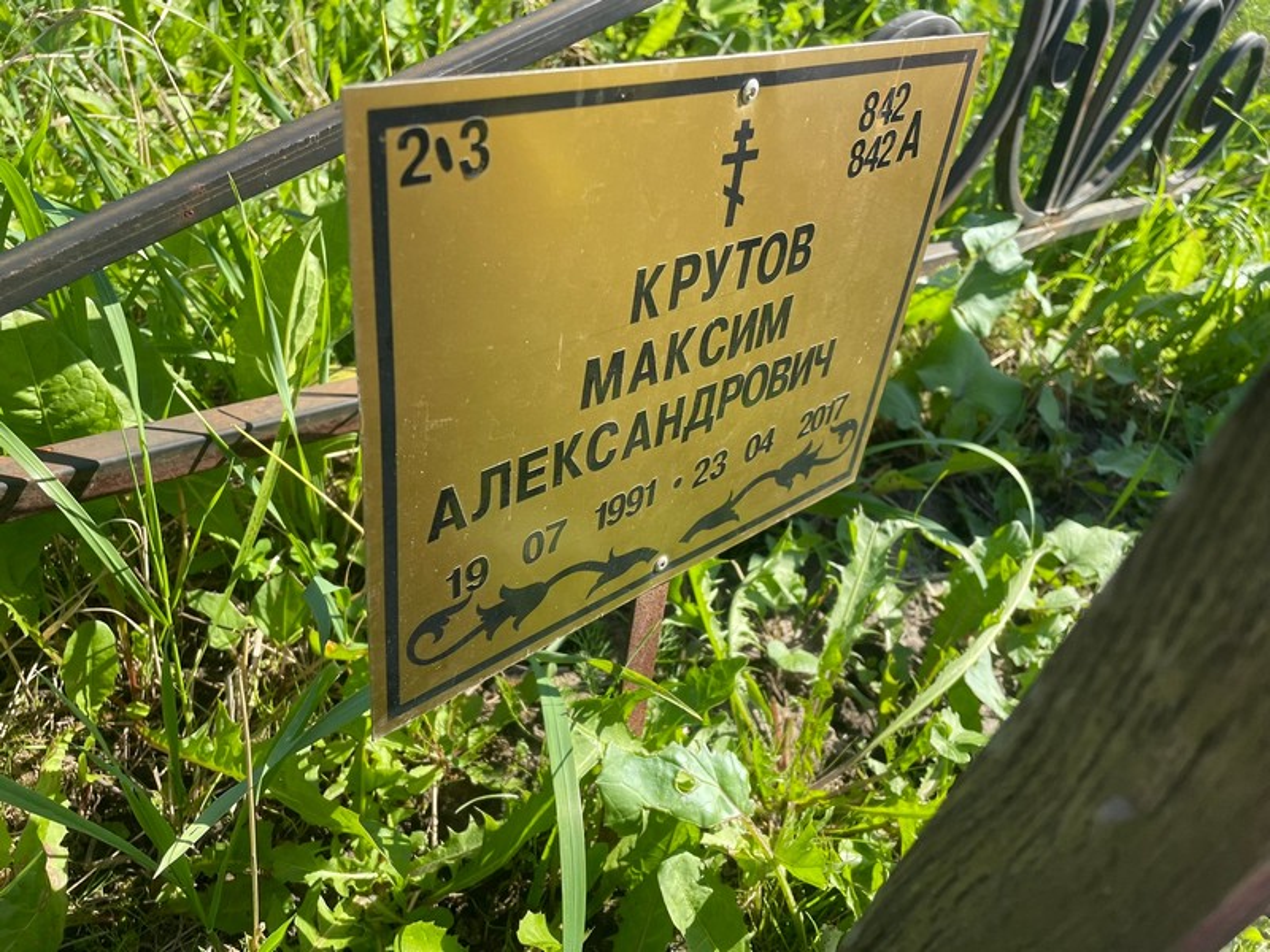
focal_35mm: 26
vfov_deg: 53.1
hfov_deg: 67.3
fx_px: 954
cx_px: 635
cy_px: 476
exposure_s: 1/1195
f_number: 1.6
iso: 32
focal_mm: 4.2
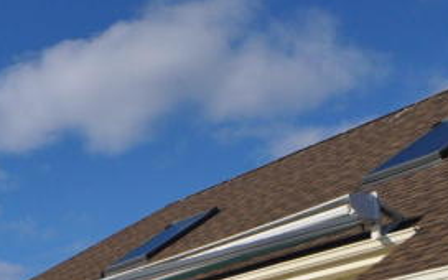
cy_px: 484
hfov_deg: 22.1
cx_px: -320
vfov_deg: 17.0
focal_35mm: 65
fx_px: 794
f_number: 10
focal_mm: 10
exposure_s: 1/400
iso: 200
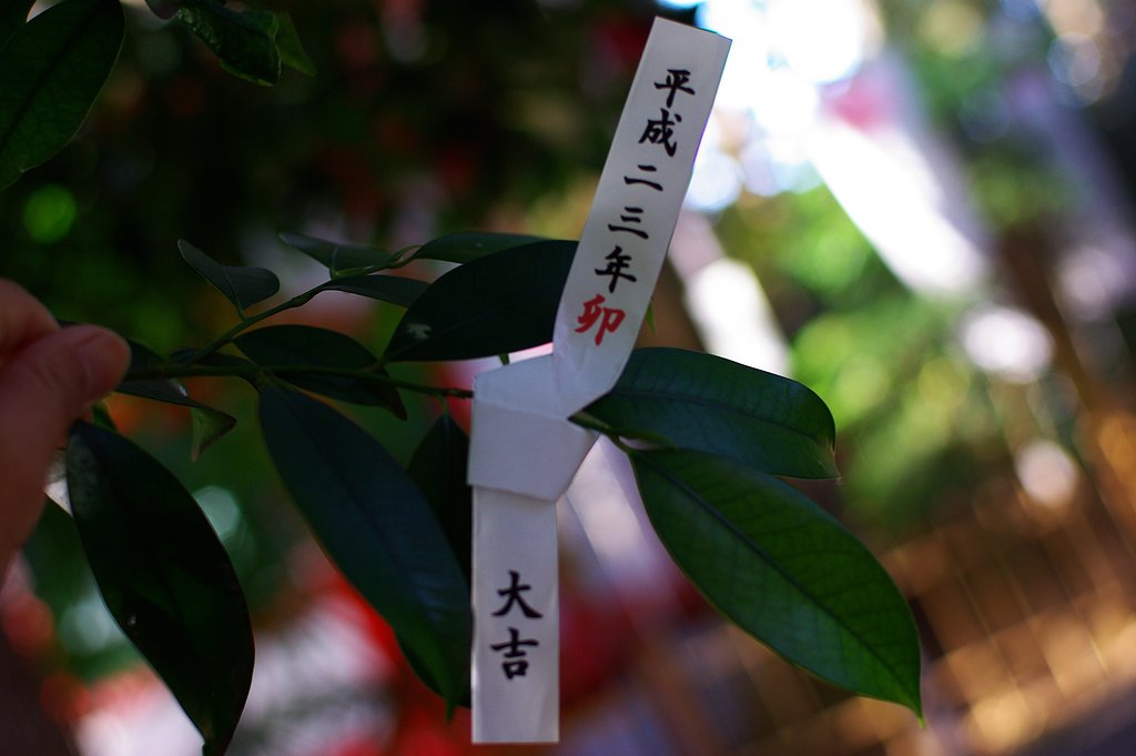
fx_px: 2034
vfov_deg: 21.0
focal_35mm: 64
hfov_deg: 31.2
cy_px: 378
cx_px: 568
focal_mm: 43
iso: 200
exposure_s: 1/60
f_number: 2.8
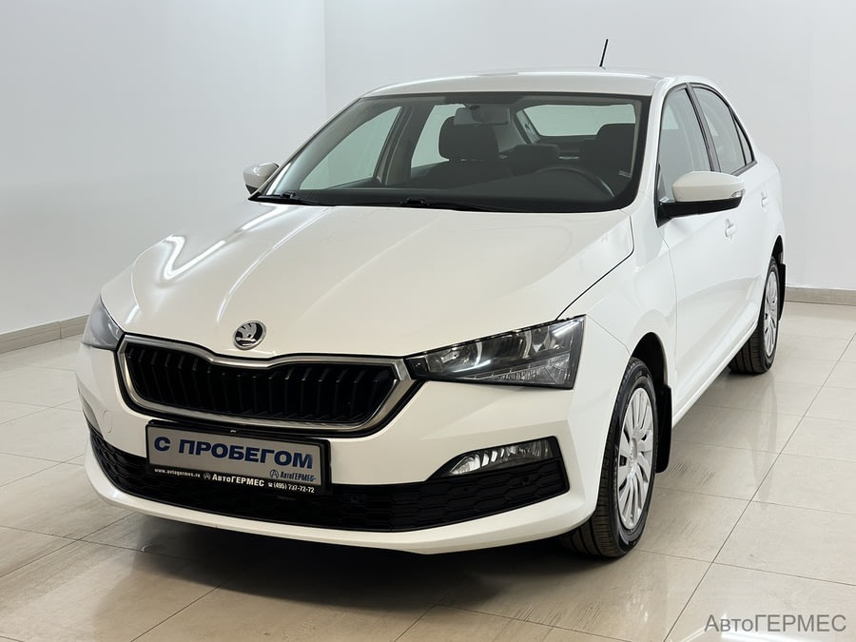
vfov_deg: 30.3
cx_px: 428
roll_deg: -0.3
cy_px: 321
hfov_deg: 39.7
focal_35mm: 48
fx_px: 1187
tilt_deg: -10.0
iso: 80
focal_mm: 6.86
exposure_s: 1/100
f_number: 1.78
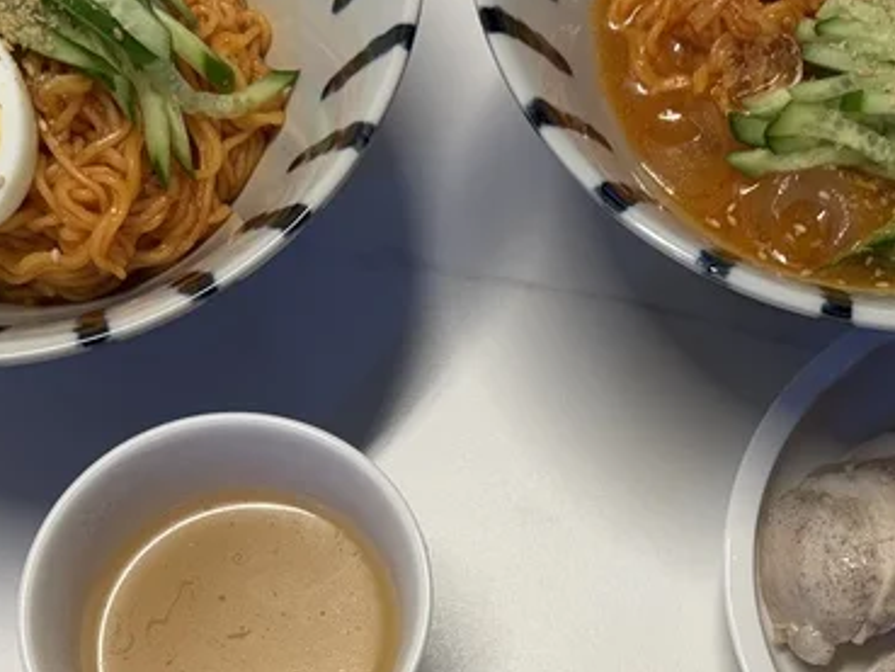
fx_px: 1681
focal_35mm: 65
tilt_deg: -74.0
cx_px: 519
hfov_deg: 29.8
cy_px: 643
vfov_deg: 21.9
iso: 80
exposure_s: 1/120
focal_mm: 6.76
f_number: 1.78
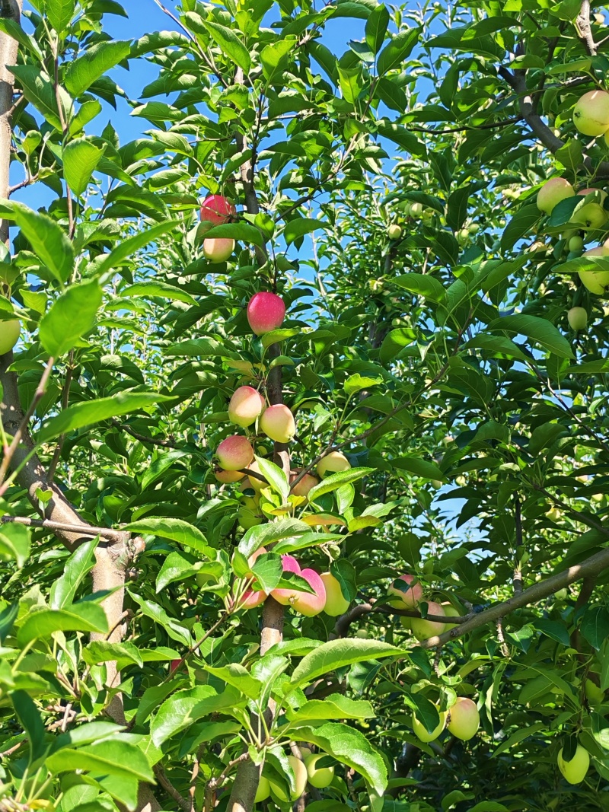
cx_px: 304
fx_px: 1032
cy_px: 406
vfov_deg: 43.0
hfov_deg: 32.9
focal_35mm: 44
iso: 50
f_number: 1.95
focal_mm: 5.52
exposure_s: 1/820
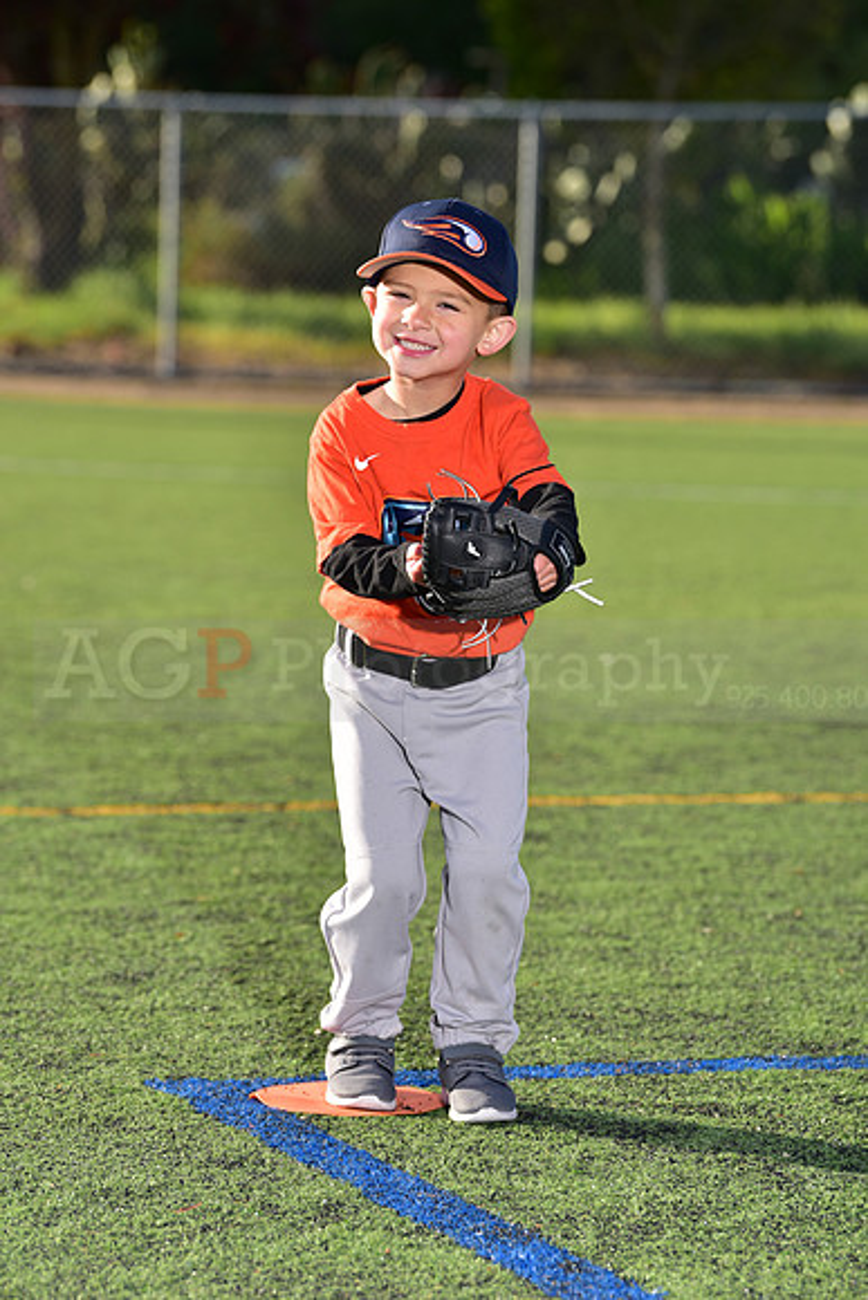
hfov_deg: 10.2
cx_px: 434
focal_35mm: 135
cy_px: 650
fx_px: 4879
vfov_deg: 15.2
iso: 64
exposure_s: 1/250
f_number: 5
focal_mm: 135
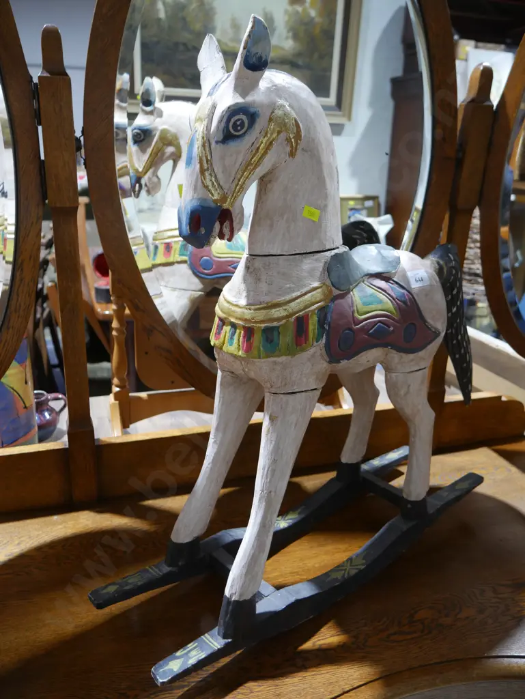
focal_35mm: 28
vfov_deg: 63.4
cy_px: 350
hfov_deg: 49.8
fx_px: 566
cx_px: 262
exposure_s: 1/60
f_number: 3.5
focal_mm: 14
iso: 800
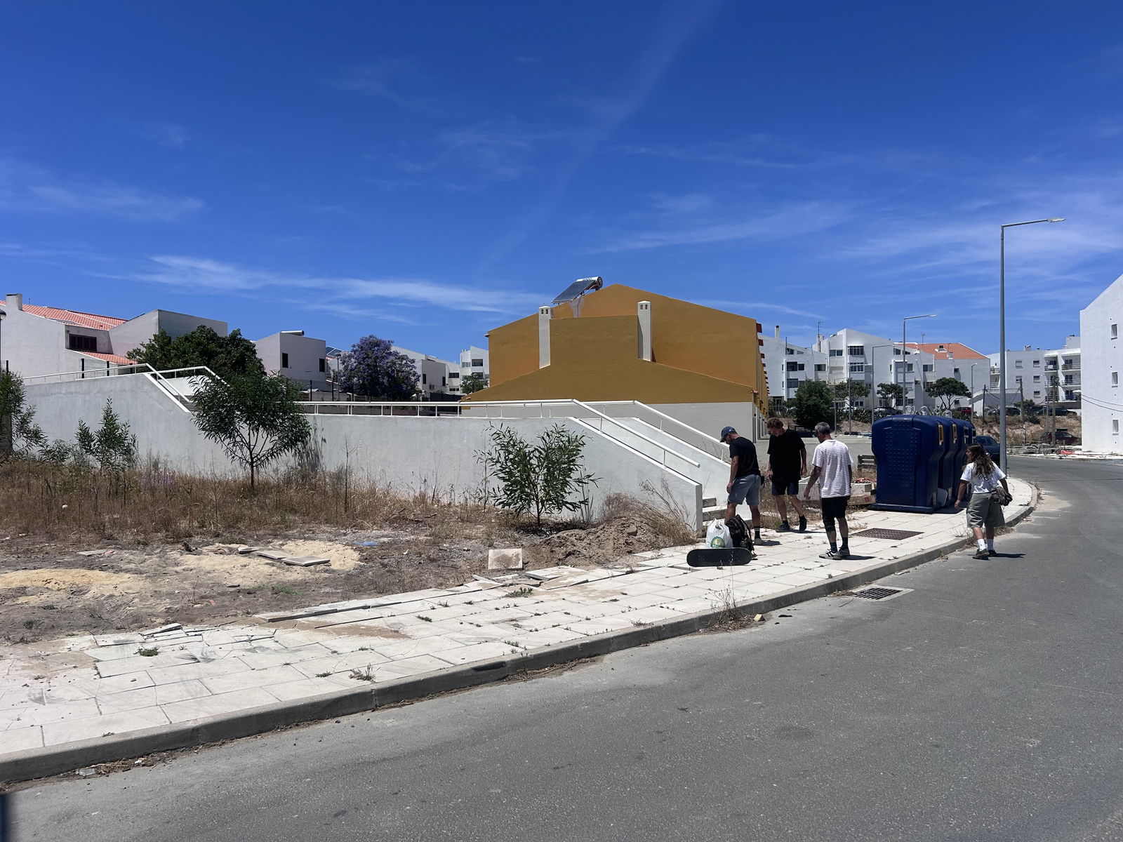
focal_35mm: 26
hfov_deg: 67.3
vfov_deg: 53.1
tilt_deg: -0.7
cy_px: 421
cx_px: 562
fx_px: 843
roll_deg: +1.0
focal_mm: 5.7
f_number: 1.5
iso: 50
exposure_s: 1/8696
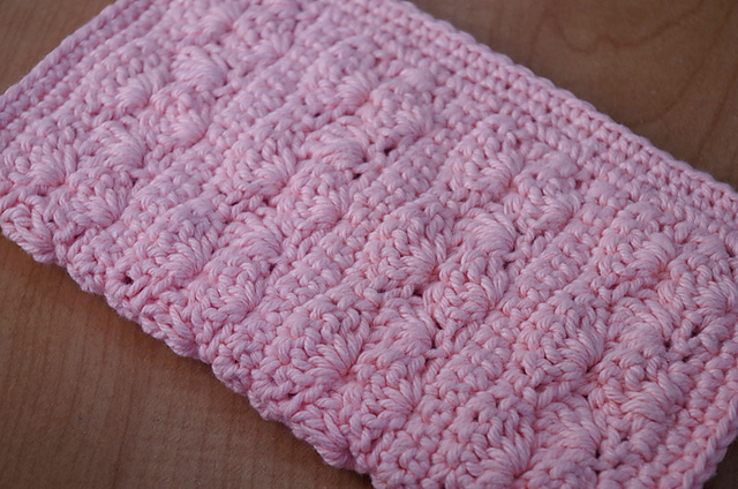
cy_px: 244
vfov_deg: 16.6
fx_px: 1678
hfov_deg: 24.8
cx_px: 369
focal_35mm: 82
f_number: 7.1
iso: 400
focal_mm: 55
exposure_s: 1/10
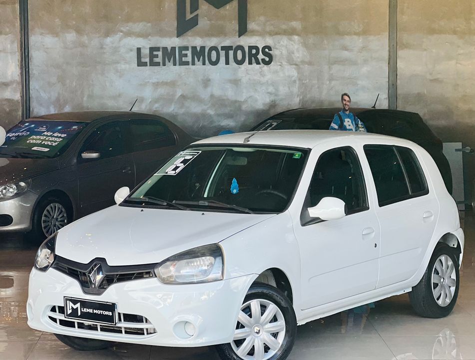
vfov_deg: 19.3
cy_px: 180
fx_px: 1060
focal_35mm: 77
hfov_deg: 25.3
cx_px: 238
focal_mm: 9
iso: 40
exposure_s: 1/121
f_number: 2.8
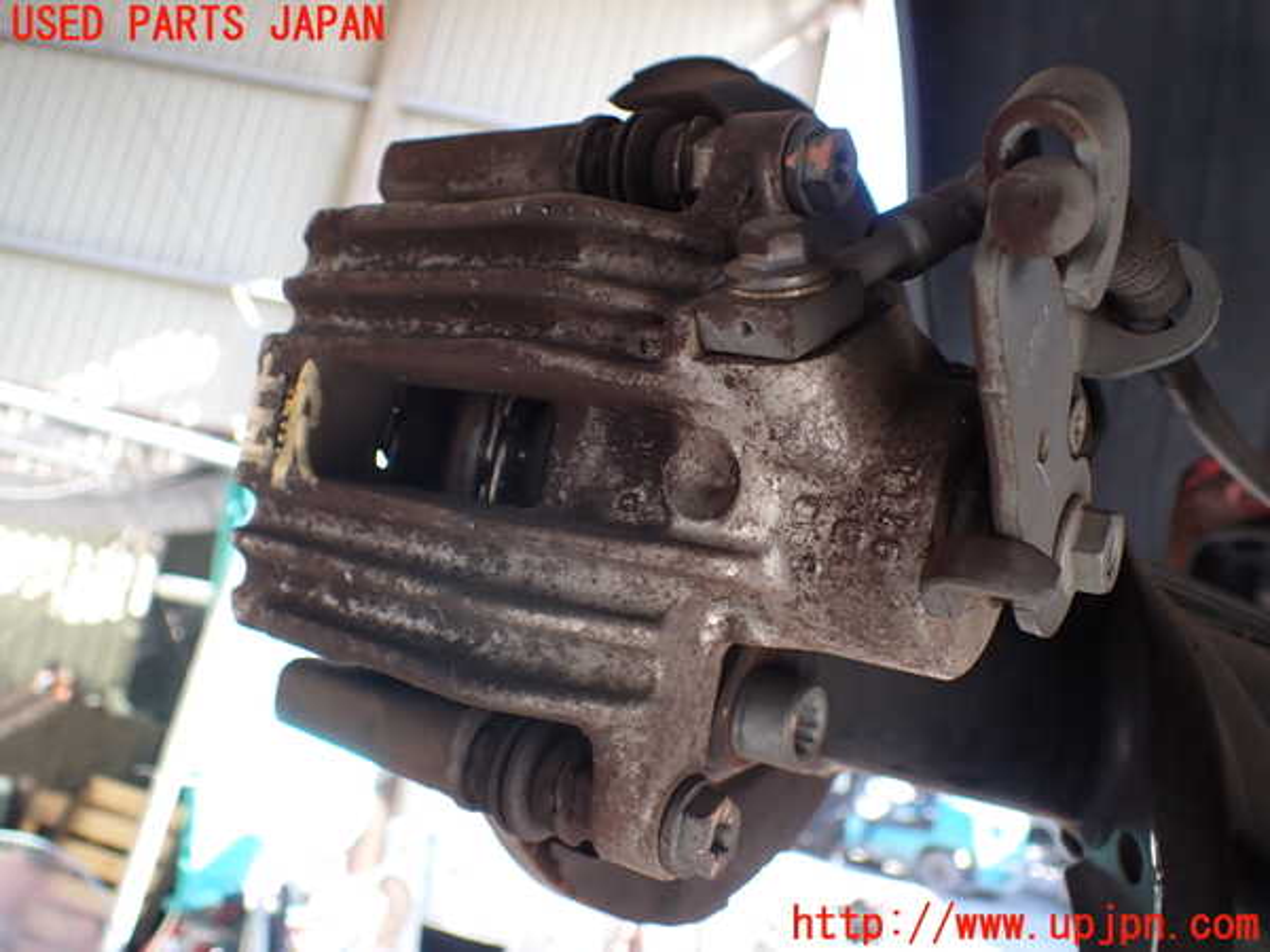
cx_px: 635
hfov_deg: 60.0
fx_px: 1101
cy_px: 476
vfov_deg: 46.8
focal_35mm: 30
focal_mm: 5.4
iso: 200
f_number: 2.3
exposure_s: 1/125
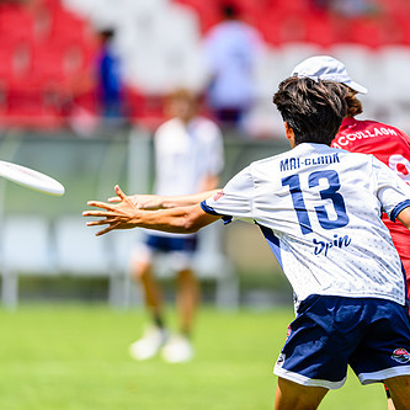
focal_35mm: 592
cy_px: 182
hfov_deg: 3.0
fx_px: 7933
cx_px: 339
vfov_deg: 3.0
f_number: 3.2
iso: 200
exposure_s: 1/1250
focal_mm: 400
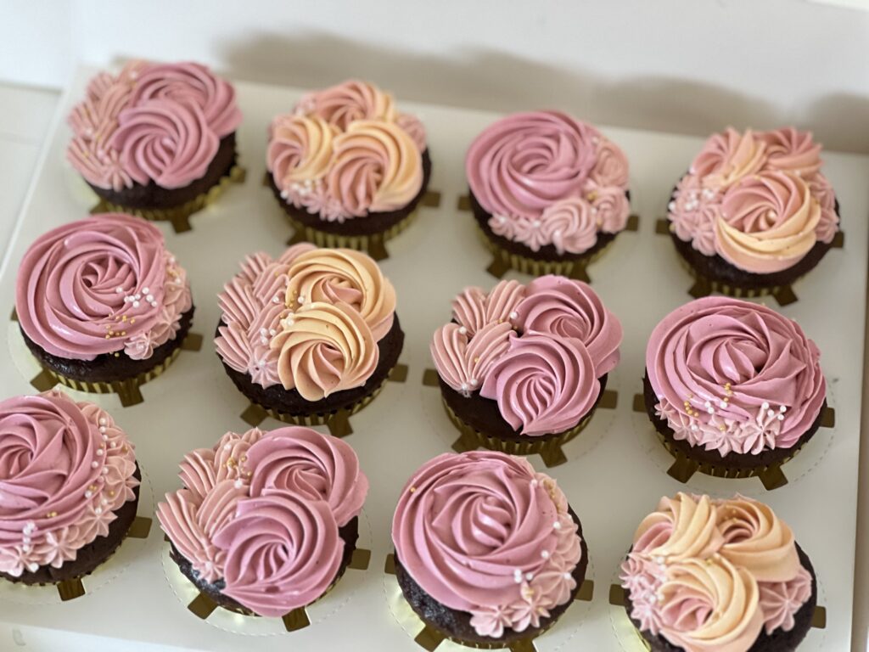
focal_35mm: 77
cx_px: 434
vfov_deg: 19.1
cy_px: 326
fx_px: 1933
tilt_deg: -54.1
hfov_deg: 25.3
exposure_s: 1/21
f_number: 2.8
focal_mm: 9
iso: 500
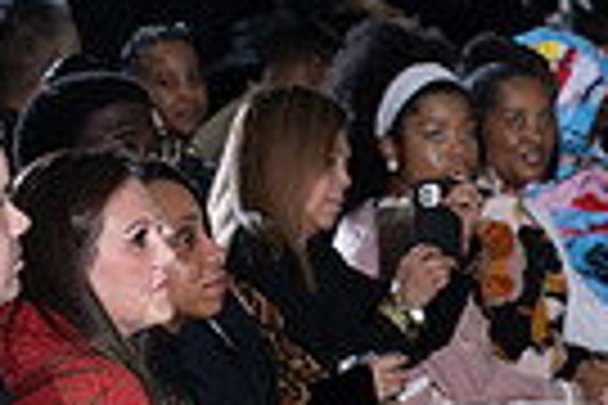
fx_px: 5083
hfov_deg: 6.6
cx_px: 1225
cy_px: 443
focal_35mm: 301
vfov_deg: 4.6
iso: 1250
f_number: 5
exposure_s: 1/160
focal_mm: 70
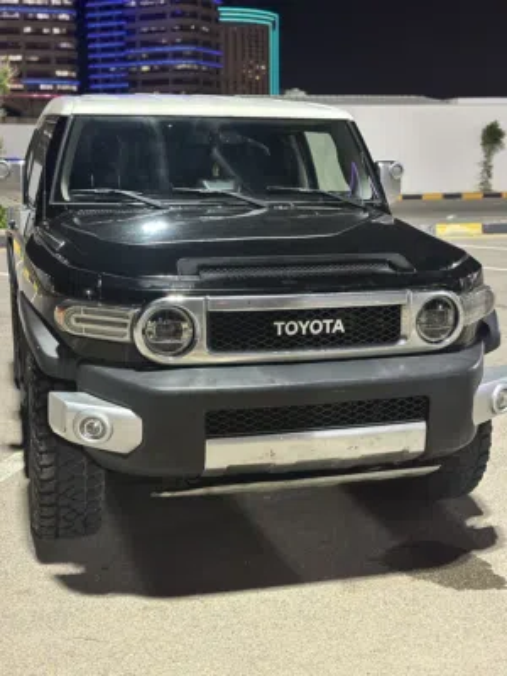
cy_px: 338
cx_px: 254
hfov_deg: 30.3
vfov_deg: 39.7
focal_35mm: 48
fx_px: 937
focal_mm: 6.86
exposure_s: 1/35
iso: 800
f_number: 1.78
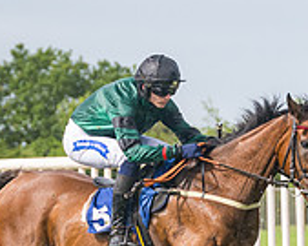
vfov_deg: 3.8
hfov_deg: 4.6
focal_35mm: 412
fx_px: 3753
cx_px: -286
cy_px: 218
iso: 400
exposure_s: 1/2500
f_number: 4
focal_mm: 98
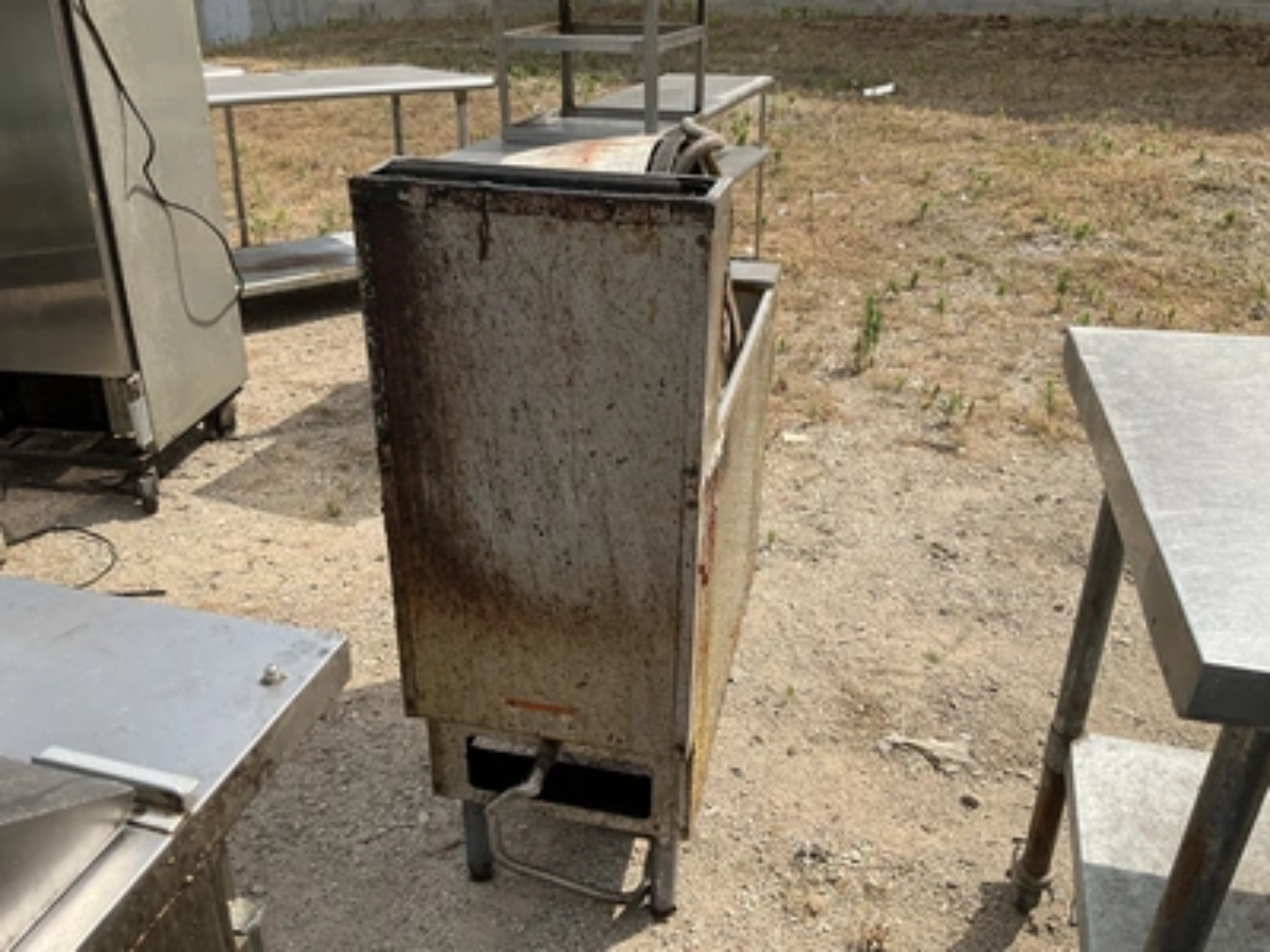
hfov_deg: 61.7
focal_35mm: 29
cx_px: 635
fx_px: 1064
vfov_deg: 48.2
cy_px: 476
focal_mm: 3
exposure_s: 1/1534
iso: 25
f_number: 1.8
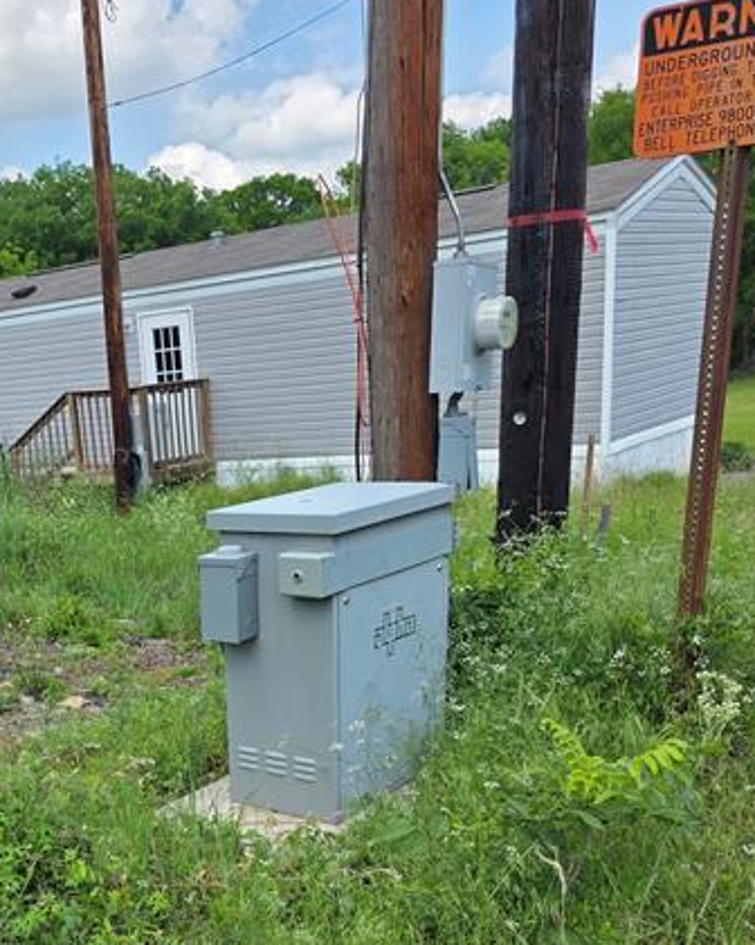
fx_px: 1147
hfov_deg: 34.9
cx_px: 119
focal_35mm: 41
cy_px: 756
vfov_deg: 42.8
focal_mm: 6.3
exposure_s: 1/2985
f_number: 1.7
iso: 80
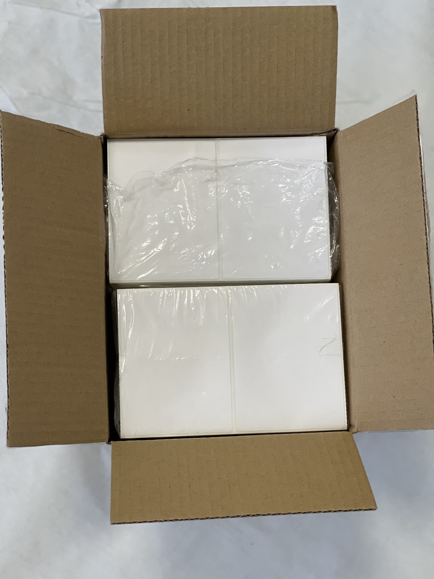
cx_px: 217
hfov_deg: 22.9
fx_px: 1070
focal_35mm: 64
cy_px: 290
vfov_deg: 30.3
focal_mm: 7.5
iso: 200
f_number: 2.2
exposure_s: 1/100
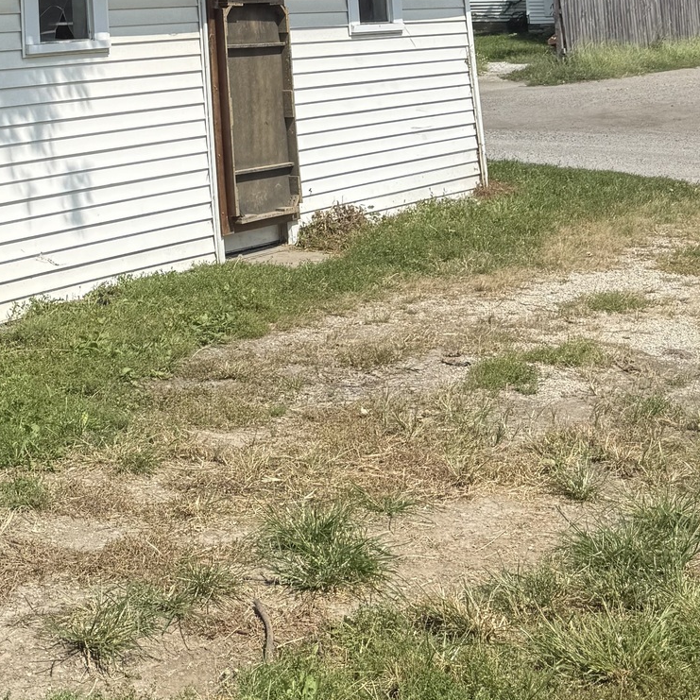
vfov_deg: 23.4
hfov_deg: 25.1
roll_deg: +3.0
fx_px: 1510
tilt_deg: +5.6
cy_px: -179
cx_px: 36
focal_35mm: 66
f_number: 1.78
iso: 80
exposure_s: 1/3145
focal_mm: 6.76
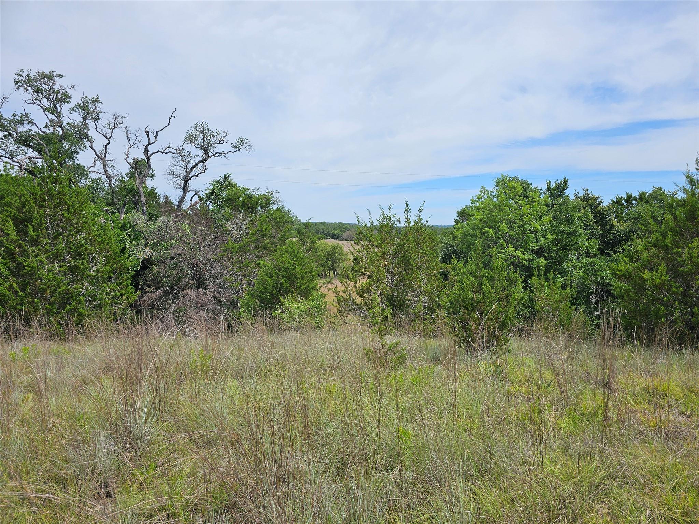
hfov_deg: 73.9
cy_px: 262
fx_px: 464
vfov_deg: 58.9
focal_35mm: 23
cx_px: 350
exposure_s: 1/1228
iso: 10
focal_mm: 6.3
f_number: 1.7
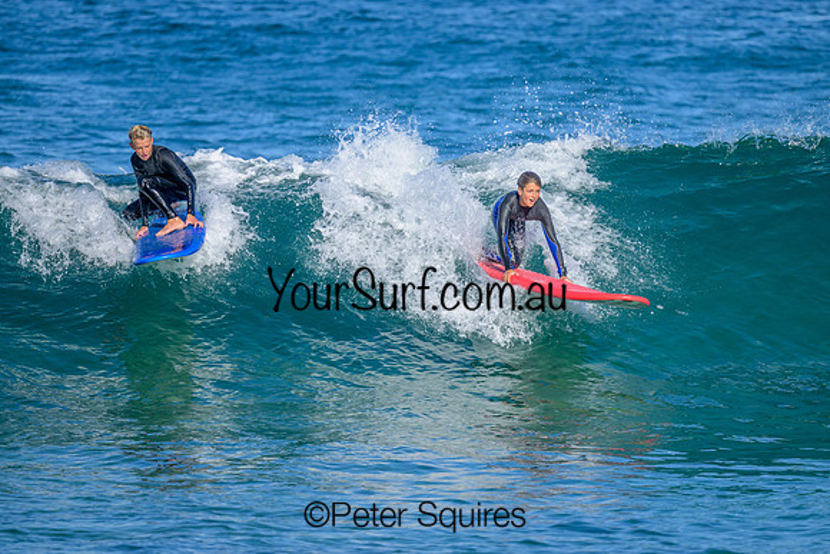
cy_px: 277
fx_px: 18448
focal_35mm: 800
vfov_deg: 1.7
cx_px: 415
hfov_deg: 2.6
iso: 450
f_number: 8
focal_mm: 800
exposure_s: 1/2000
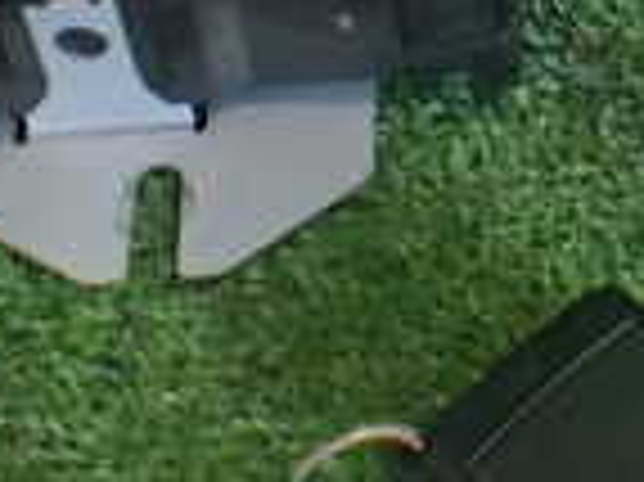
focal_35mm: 126
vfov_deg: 11.6
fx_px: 2342
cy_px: -41
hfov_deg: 15.3
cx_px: 707
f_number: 2.3
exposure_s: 1/125
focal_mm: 5.4
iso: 800
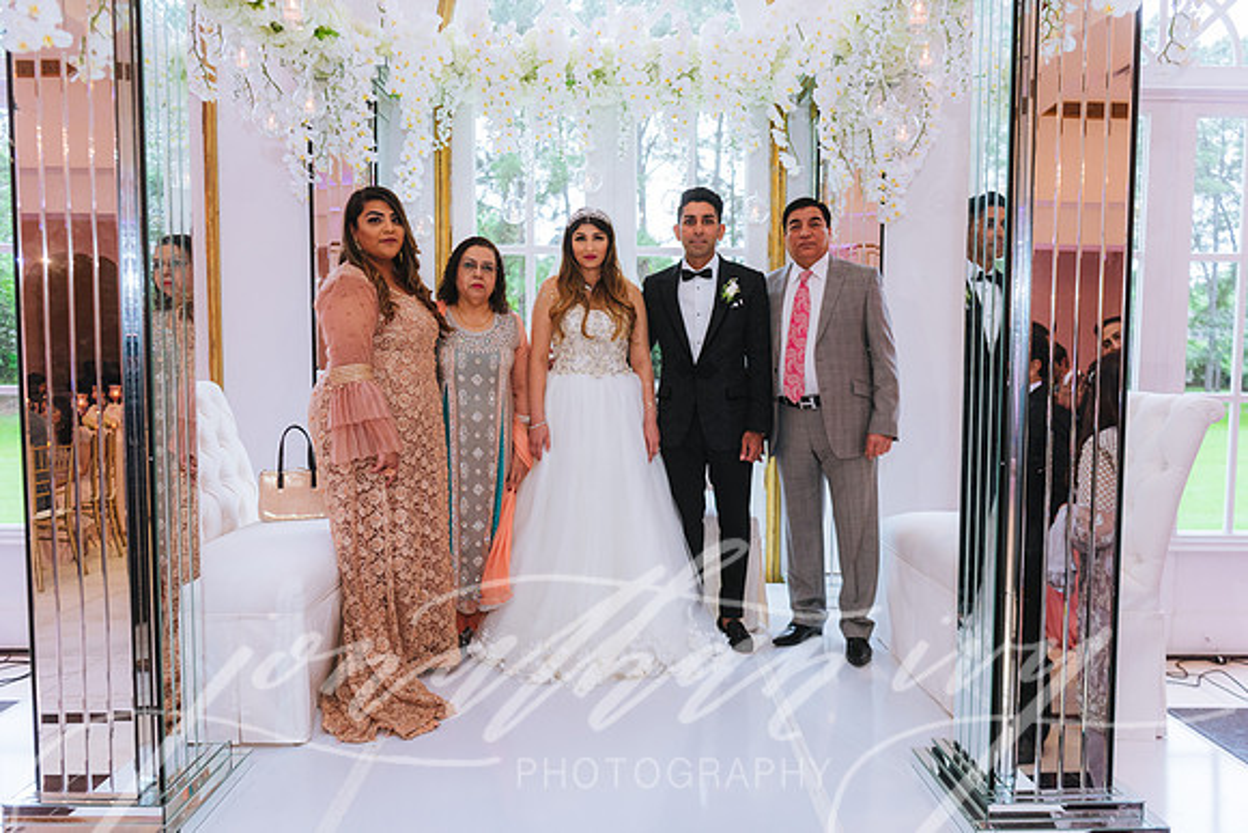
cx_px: 624
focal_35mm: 28
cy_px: 416
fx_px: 971
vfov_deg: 46.4
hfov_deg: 65.5
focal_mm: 28
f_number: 2.8
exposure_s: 1/200
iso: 800
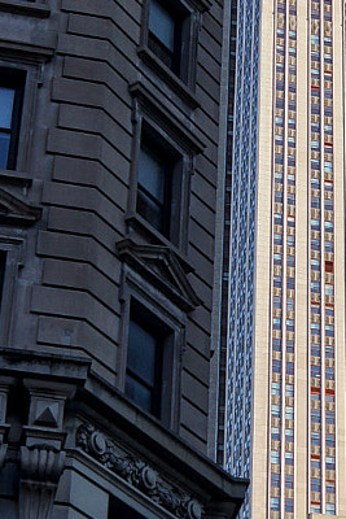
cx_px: 384
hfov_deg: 10.3
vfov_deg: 15.5
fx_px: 1901
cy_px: 346
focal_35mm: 132
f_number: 6.3
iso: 100
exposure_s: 1/160
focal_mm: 22
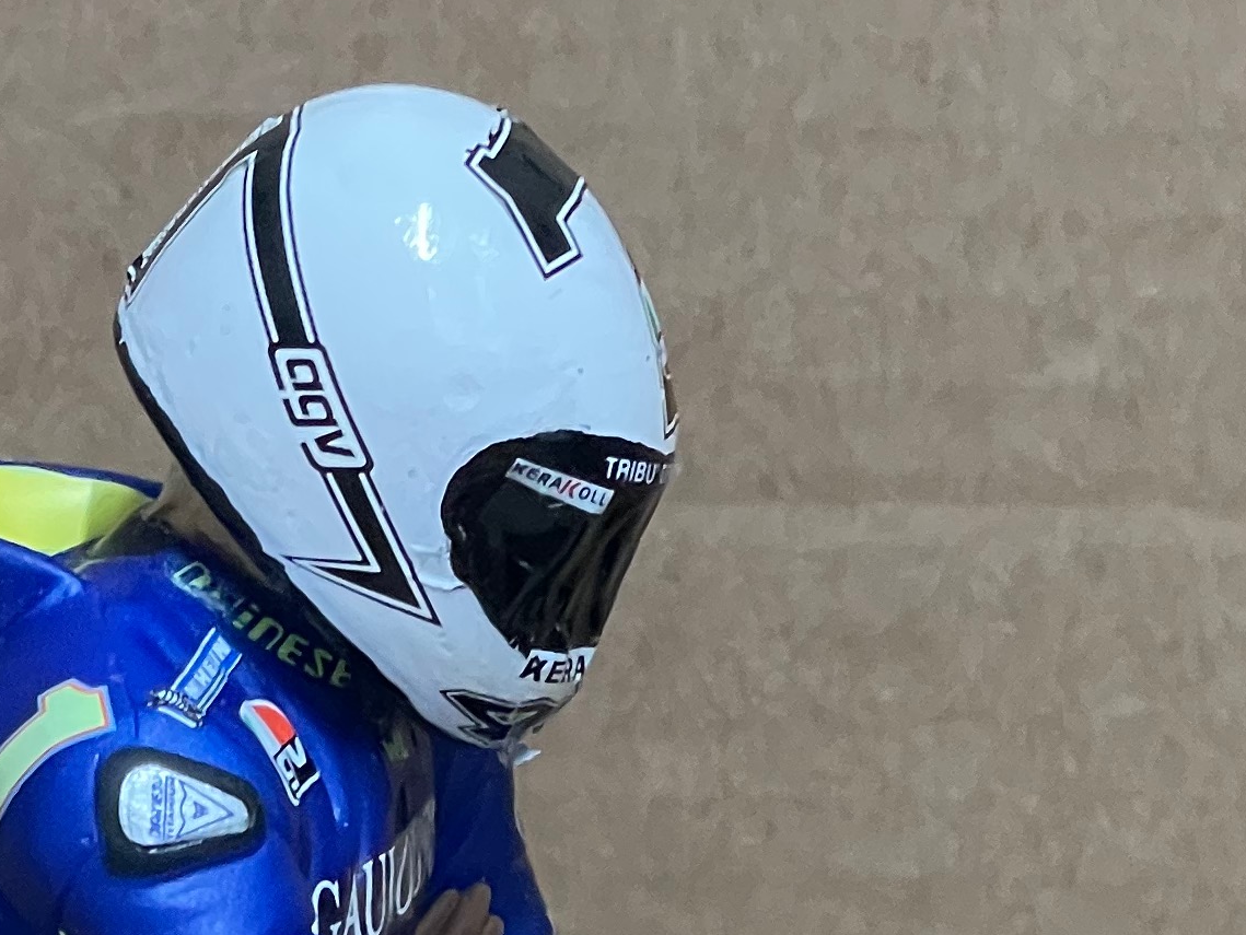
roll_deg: -0.1
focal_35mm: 184
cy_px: 1548
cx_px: 762
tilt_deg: -21.1
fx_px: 6625
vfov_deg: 7.9
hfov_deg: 10.7
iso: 500
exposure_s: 1/50
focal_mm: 6
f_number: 2
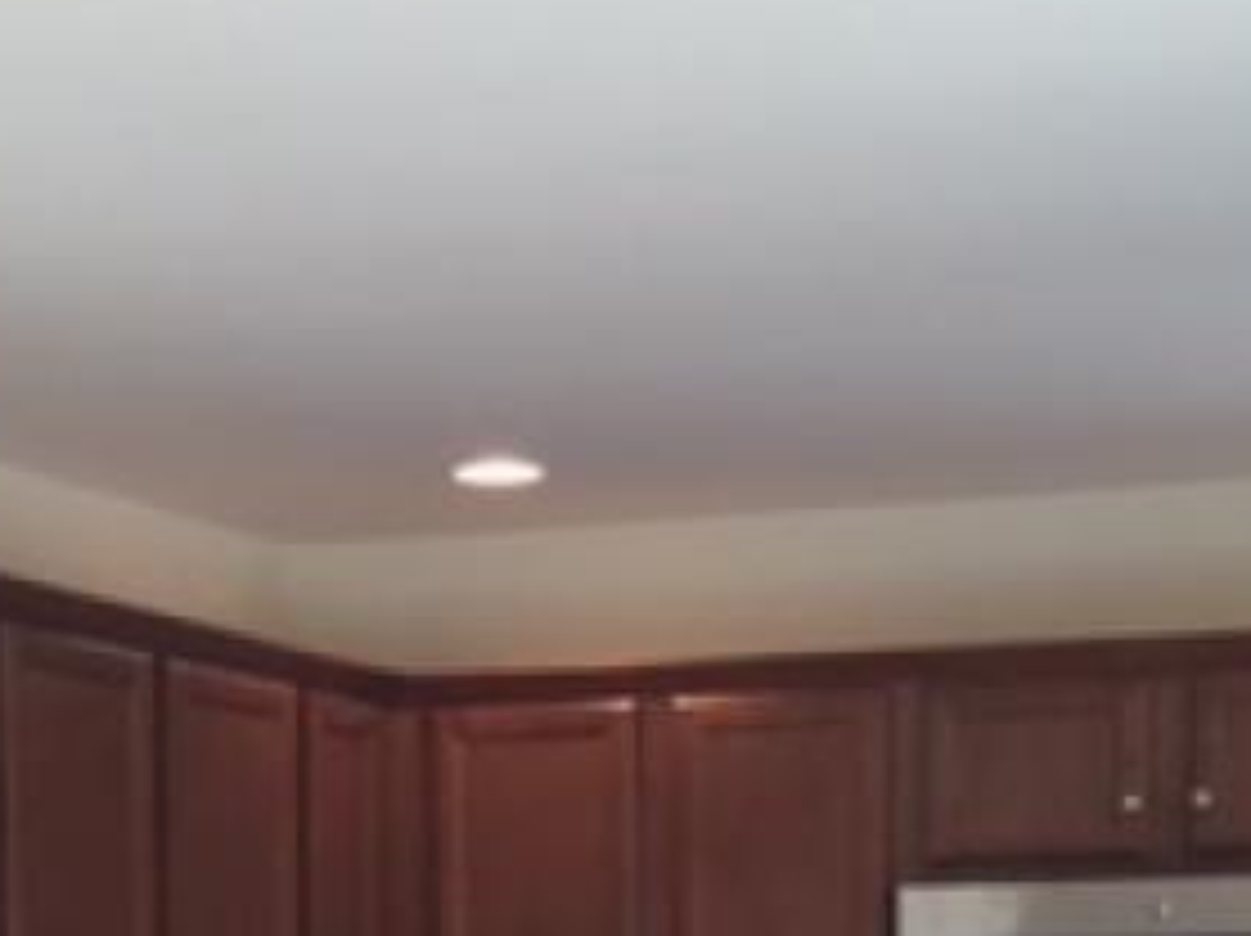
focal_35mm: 107
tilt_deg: -7.9
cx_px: 513
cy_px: 1660
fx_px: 3864
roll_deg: +0.3
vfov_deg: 12.6
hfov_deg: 18.4
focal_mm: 4.15
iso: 40
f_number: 2.2
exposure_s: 1/60
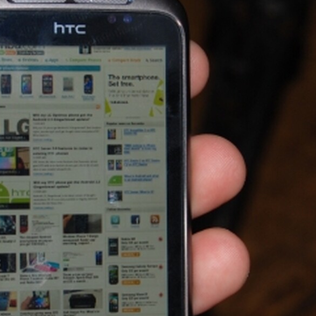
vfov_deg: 10.5
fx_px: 1725
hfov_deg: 10.5
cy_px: 164
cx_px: 104
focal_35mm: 167
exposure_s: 1/60
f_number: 5.6
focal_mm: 50
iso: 200
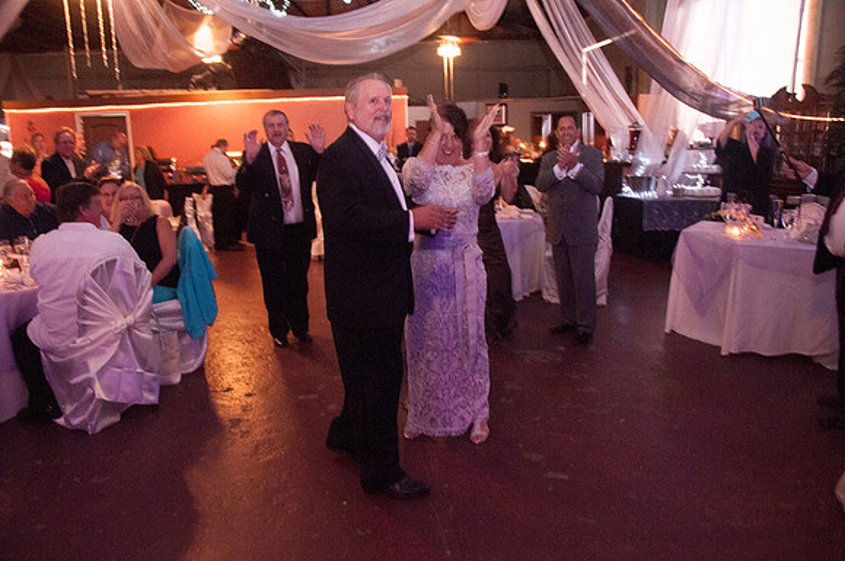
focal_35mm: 27
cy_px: 280
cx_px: 422
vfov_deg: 47.8
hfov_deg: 67.5
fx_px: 633
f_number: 4
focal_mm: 18
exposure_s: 1/30
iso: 2000
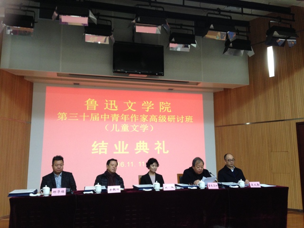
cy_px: 114
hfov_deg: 55.4
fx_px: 290
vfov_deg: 42.9
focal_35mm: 33
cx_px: 152
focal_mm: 4.12
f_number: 2.4
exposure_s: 1/20
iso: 125
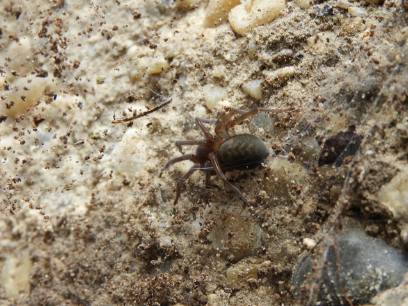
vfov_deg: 17.0
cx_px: 235
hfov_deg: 22.5
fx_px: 1026
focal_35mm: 87
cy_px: 157
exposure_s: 1/30
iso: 200
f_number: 4.2
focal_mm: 11.6
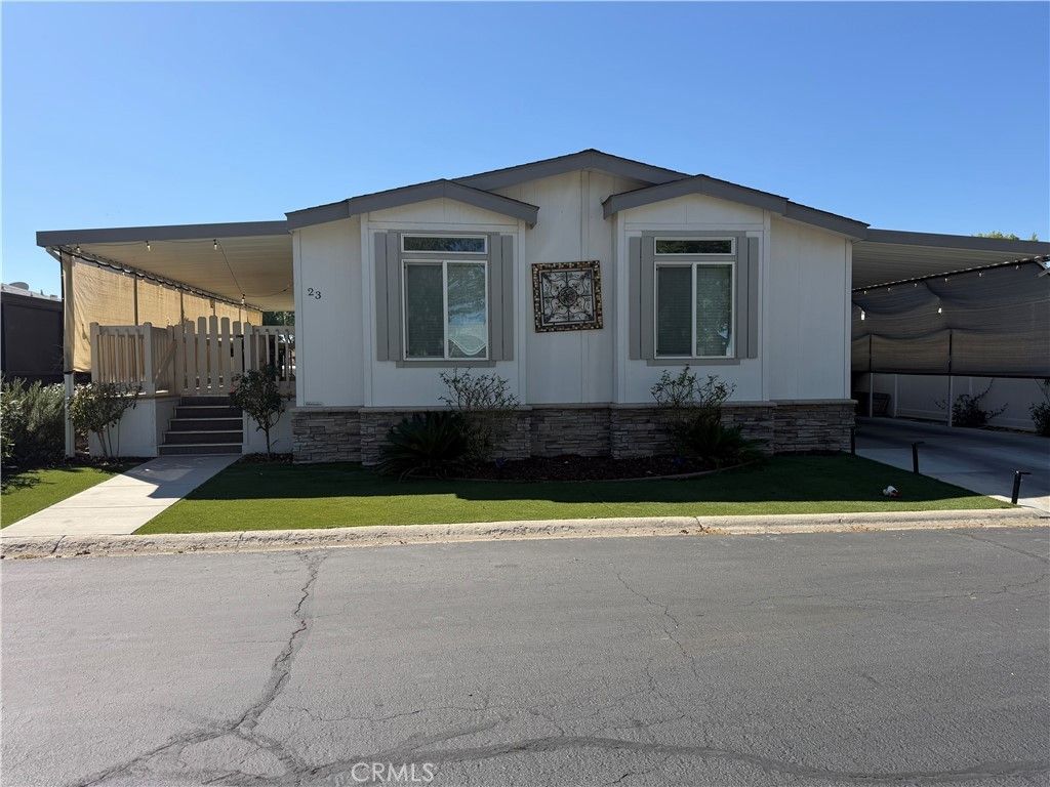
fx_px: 728
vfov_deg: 56.8
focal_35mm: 24
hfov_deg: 71.6
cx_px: 525
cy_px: 394
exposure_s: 1/3584
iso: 80
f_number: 1.78
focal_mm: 6.76
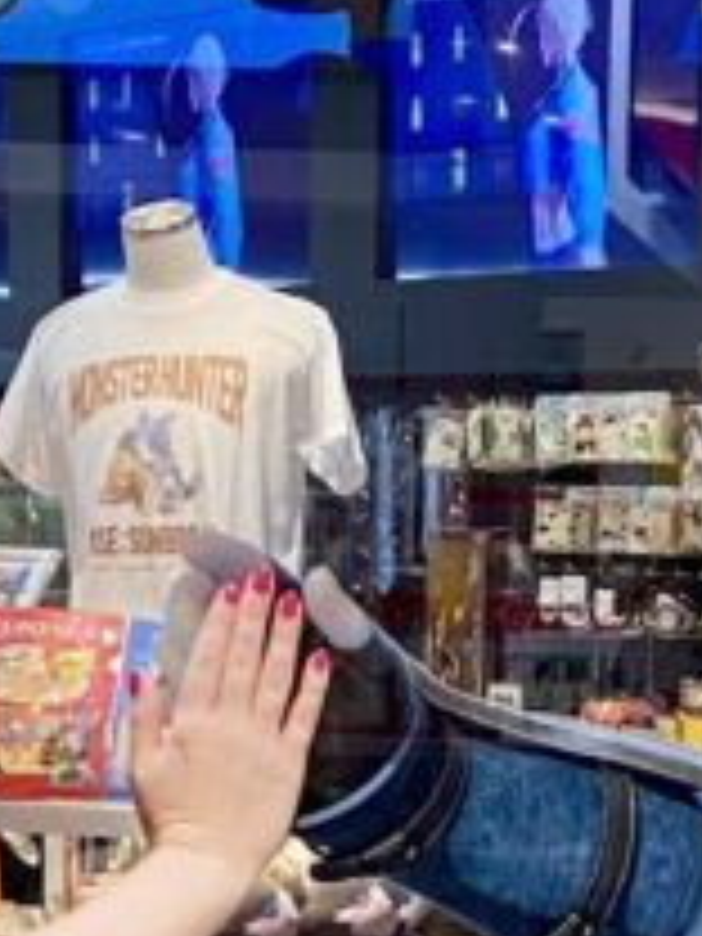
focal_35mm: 128
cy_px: 1238
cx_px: 549
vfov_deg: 14.7
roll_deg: -1.4
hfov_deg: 11.5
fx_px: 3461
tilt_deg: -10.1
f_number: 1.8
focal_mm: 4.25
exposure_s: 1/50
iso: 64
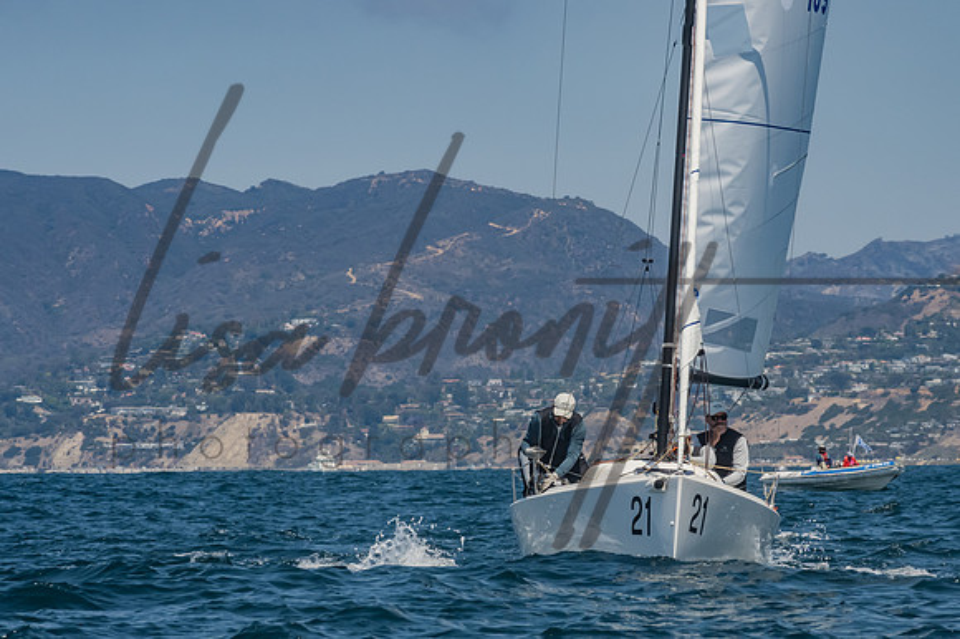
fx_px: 6796
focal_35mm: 255
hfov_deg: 8.1
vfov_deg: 5.4
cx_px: 480
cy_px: 320
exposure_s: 1/1000
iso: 640
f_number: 14
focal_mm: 170
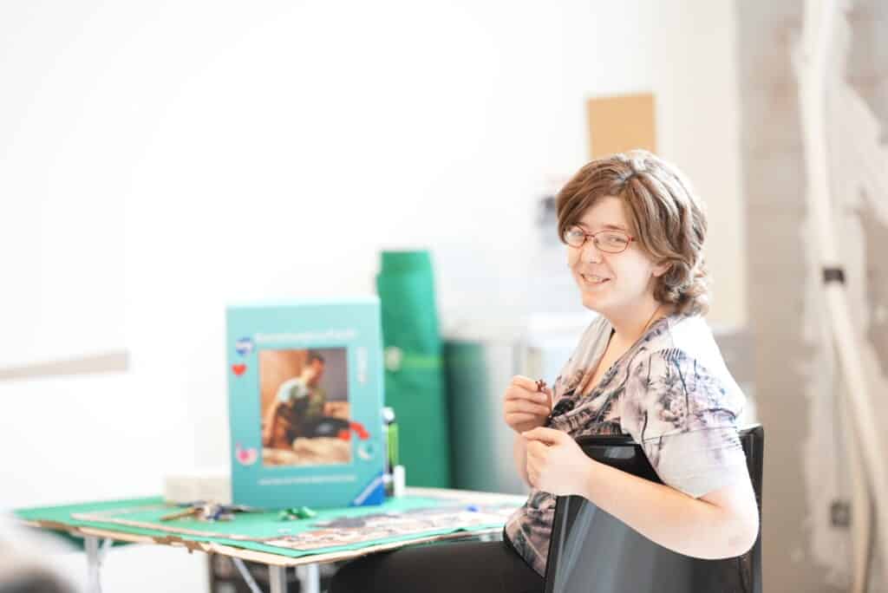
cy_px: 296
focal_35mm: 135
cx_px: 444
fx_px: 3332
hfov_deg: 15.2
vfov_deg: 10.2
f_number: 1.8
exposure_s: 1/250
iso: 800
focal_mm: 135
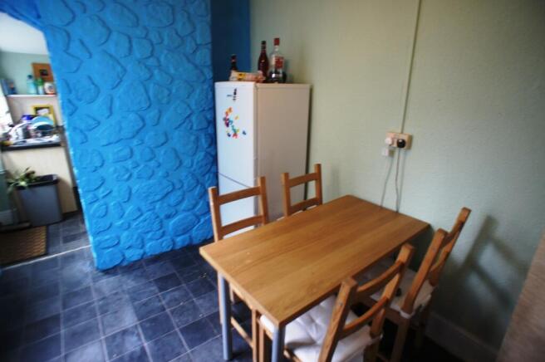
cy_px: 181
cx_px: 272
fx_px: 363
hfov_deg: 73.8
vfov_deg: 53.0
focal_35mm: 24
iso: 320
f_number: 2.8
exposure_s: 1/30
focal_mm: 16
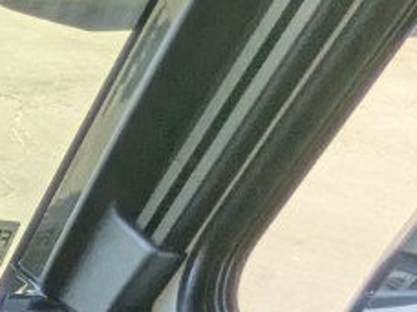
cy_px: 881
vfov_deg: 11.0
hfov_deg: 11.8
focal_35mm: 98
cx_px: -795
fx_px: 1181
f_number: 2.2
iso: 41
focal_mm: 2.35
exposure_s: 1/129
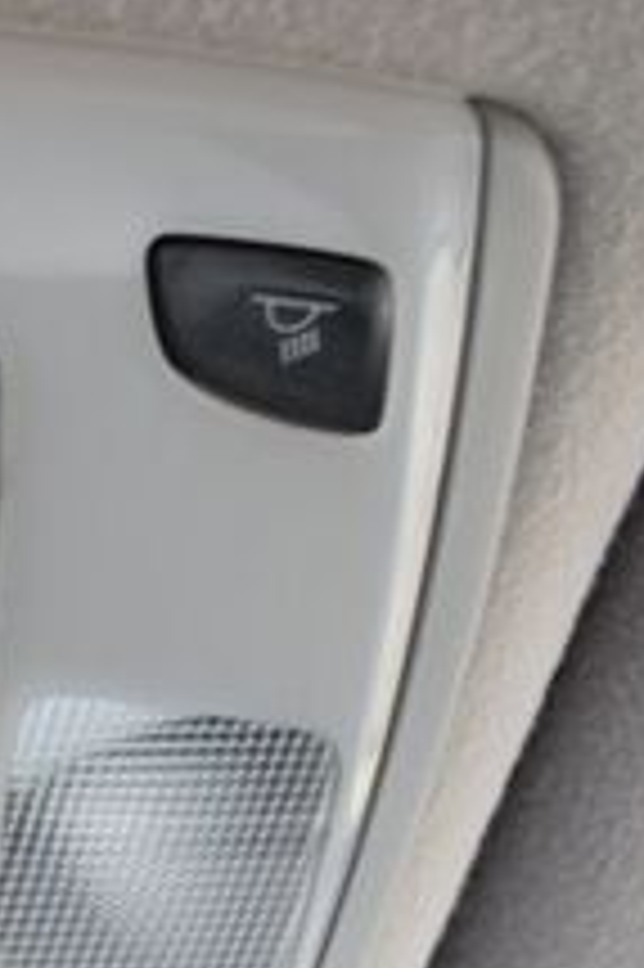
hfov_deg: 11.3
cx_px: -739
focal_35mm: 107
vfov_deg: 18.8
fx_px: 2876
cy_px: 882
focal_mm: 24
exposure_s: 1/15
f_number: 6.3
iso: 500
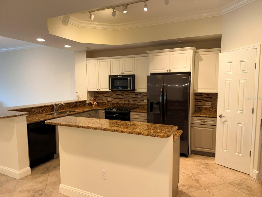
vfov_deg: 56.8
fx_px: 182
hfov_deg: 71.6
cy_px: 98
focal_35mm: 24
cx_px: 131
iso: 64
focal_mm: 6.76
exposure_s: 1/50
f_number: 1.78
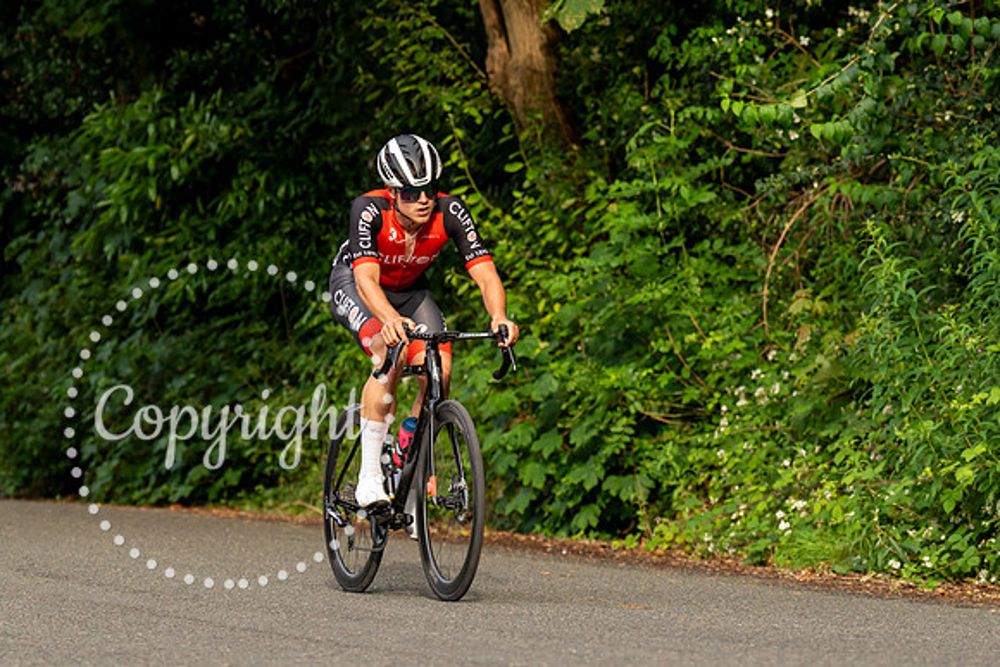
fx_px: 5142
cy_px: 191
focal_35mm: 185
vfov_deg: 7.4
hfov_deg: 11.1
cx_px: 342
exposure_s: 1/800
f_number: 3.5
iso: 400
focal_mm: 121
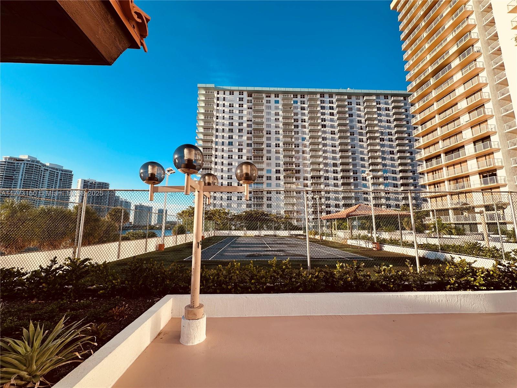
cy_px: 194
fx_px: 209
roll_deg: -0.4
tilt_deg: +7.9
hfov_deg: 102.1
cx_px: 258
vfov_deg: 85.7
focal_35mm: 14
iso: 40
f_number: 2.2
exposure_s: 1/972
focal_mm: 2.22
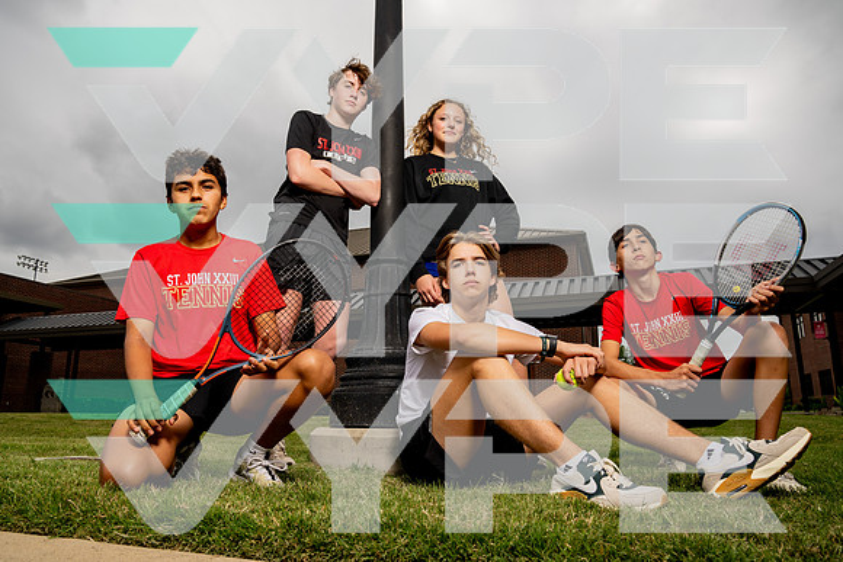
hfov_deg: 71.1
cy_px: 275
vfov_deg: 51.0
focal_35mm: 25
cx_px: 419
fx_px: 590
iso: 50
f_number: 8
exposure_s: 1/250
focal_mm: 24
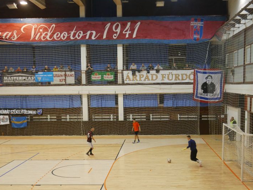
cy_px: 121
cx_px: 140
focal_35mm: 47
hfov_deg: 40.3
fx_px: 344
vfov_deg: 30.8
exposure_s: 1/60
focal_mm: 18
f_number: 4
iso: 1000
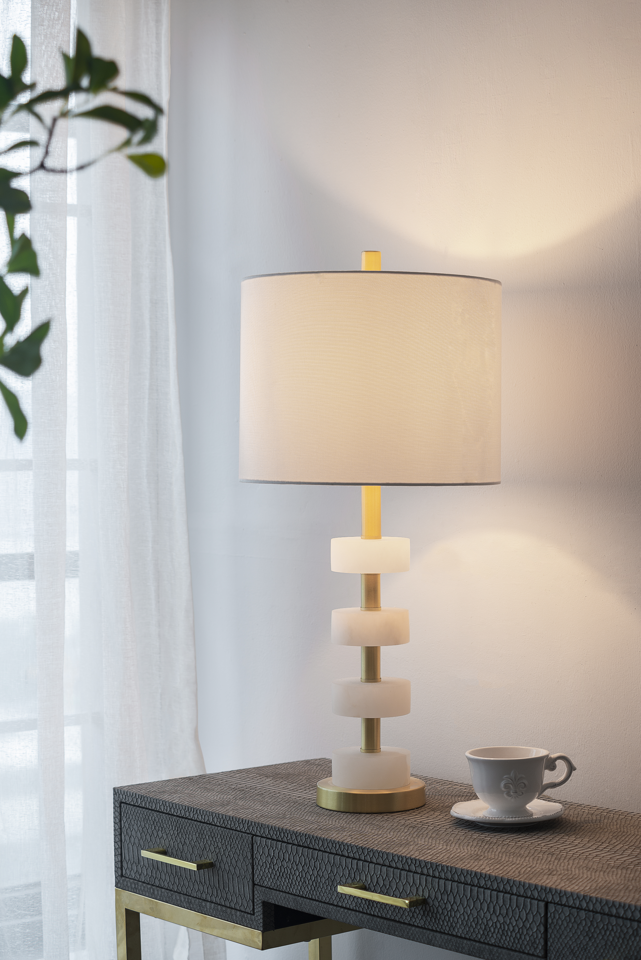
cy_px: 480
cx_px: 320
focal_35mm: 70
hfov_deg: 19.5
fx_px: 1868
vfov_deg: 28.8
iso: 125
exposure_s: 1/3
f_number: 7.1
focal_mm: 70
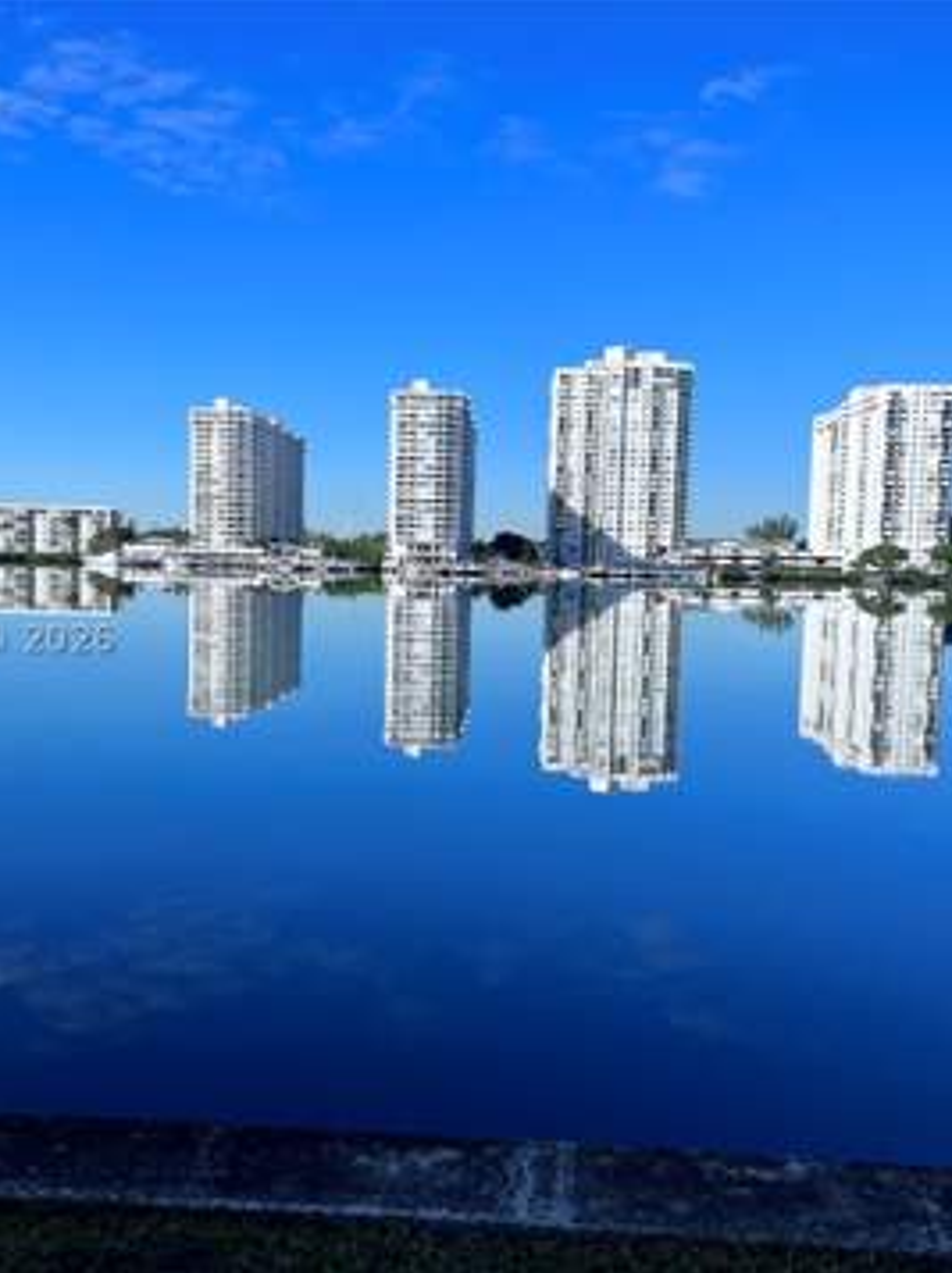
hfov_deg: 40.6
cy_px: 638
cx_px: 442
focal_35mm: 35
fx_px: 1286
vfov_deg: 52.7
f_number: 1.5
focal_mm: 5.7
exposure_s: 1/5076
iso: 50
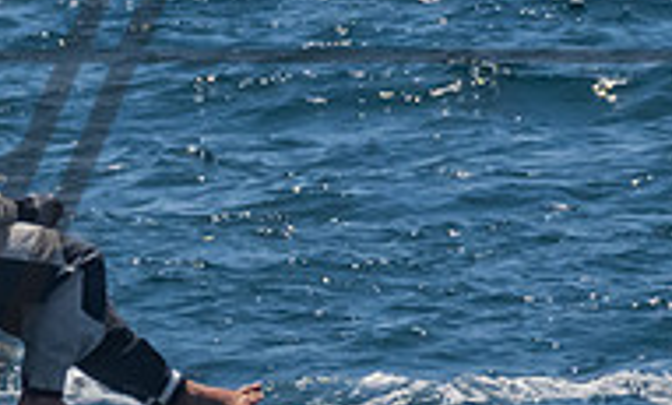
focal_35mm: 1887
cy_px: 259
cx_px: -215
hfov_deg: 1.1
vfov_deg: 0.7
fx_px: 34208
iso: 640
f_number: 14
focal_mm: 300
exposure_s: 1/1600
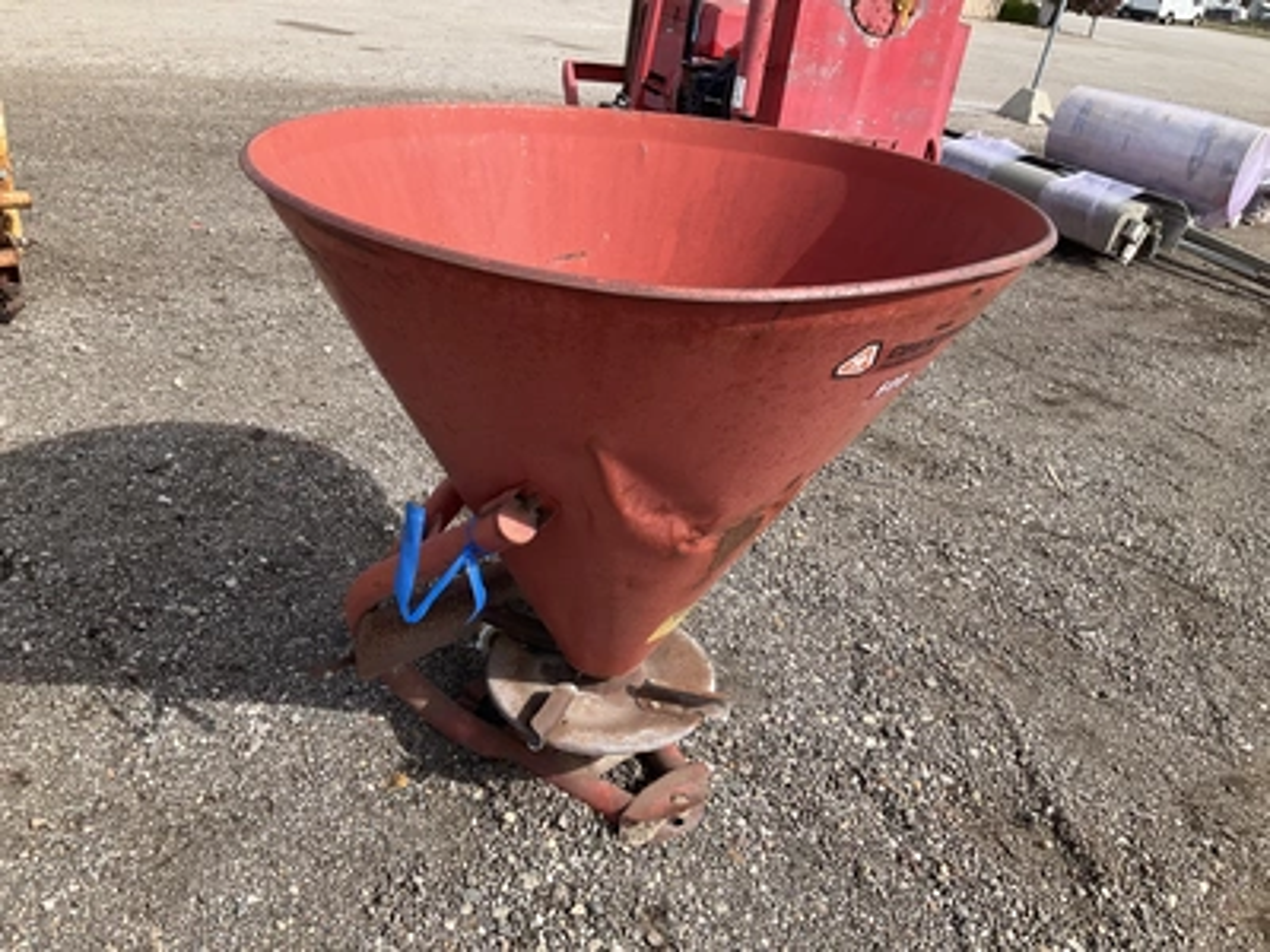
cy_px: 476
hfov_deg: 61.7
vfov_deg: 48.2
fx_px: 1064
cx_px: 635
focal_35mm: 29
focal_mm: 3
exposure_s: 1/962
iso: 25
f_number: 1.8
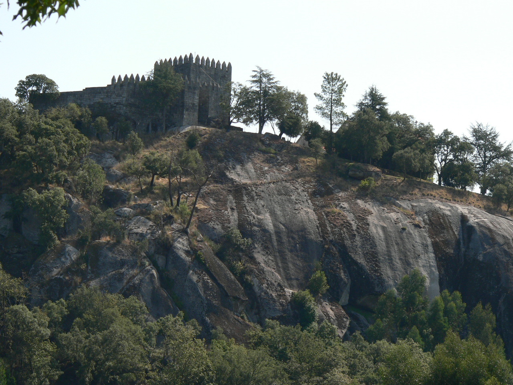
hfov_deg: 12.3
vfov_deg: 9.2
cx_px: 256
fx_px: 2386
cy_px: 192
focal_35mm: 161
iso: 80
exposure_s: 1/400
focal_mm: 26.8
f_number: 4
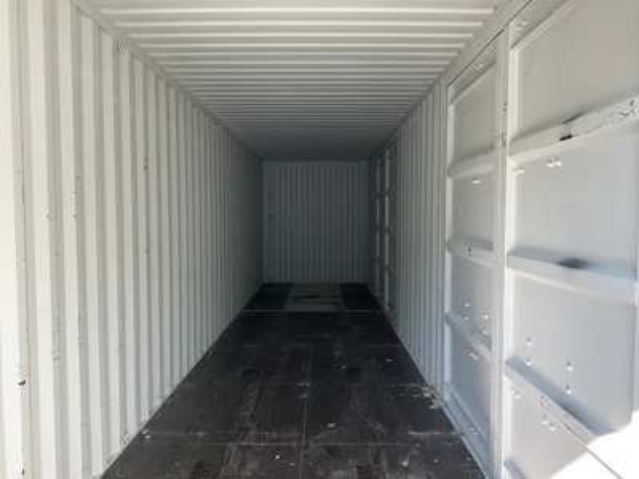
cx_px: 320
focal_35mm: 29
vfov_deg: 48.2
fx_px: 535
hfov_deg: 61.7
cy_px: 240
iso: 25
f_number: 1.8
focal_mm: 3
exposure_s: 1/122
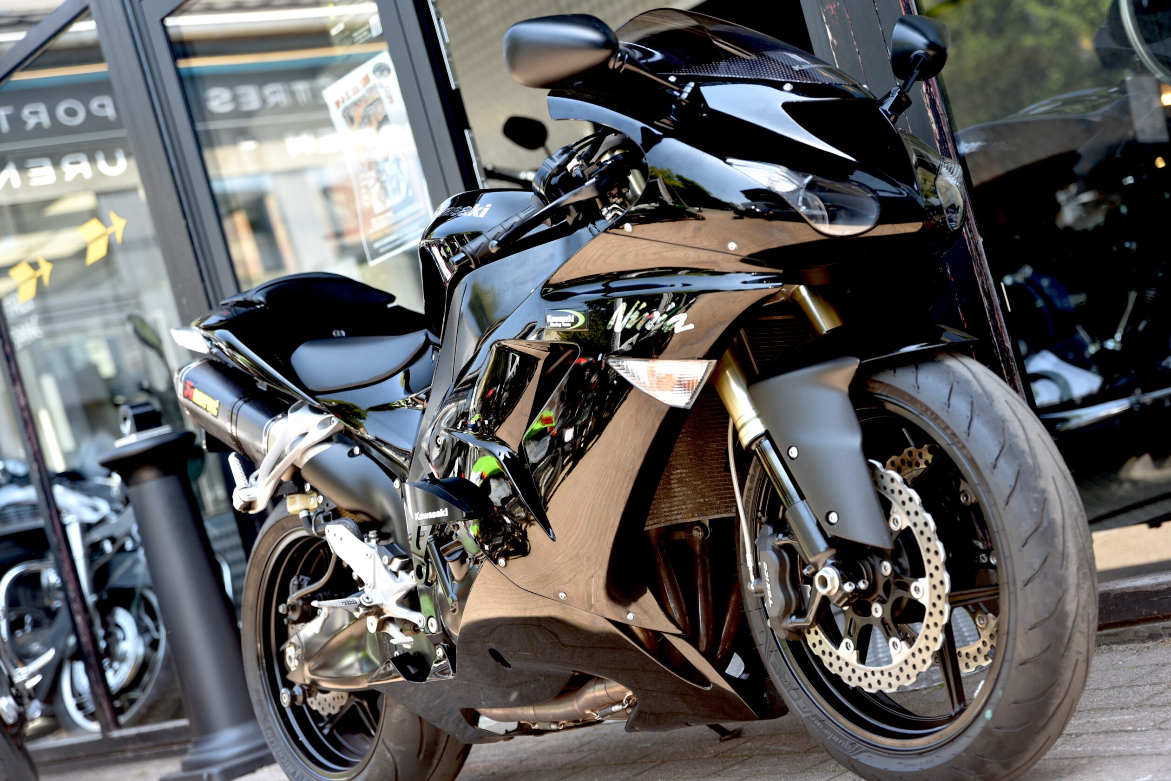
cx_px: 580
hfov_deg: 31.9
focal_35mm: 63
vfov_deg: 21.6
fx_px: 2049
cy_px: 390
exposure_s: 1/60
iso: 100
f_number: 3.2
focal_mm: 62
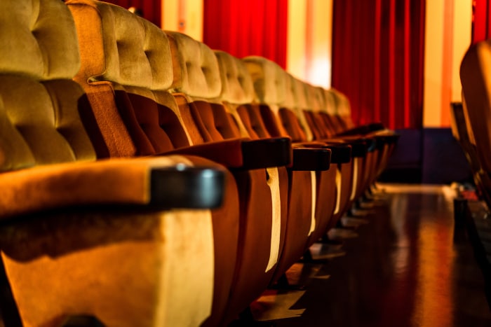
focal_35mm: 55
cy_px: 164
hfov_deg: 36.2
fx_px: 750
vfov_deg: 24.6
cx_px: 246
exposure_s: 1/50
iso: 800
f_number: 1.8
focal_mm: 55
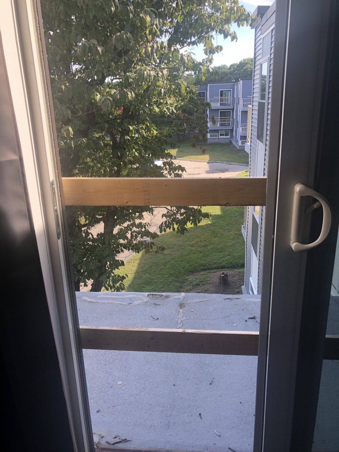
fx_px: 366
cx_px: 170
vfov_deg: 63.4
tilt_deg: -18.0
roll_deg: +1.7
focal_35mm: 28
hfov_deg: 49.7
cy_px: 226
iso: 20
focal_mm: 3.99
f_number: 1.8
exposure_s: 1/143
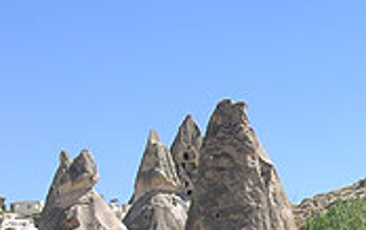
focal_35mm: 107
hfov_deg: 18.8
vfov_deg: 12.0
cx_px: 391
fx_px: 1068
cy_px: 260
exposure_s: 1/216
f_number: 6.2
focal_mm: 8
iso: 50
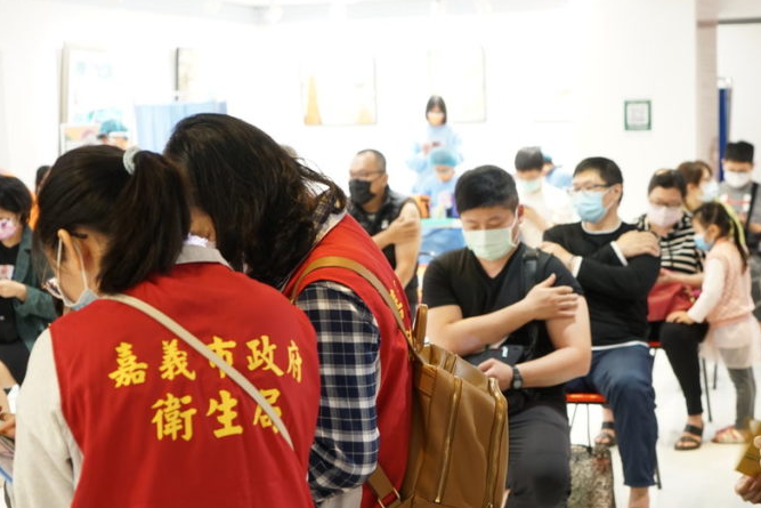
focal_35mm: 66
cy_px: 320
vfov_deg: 20.6
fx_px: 1395
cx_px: 481
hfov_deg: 30.4
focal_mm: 43
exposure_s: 1/40
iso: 500
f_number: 4
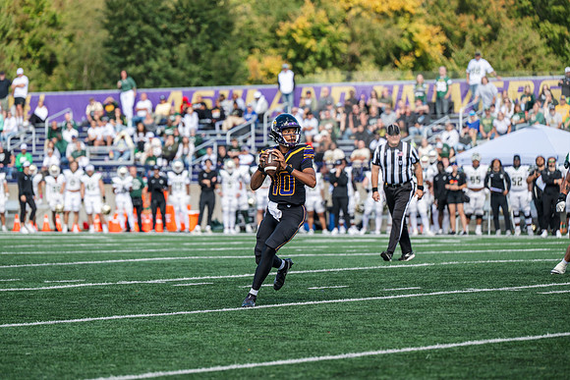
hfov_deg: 11.4
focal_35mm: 180
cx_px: 285
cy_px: 190
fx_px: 2851
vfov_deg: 7.6
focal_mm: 180
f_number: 3.5
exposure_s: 1/1250
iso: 320
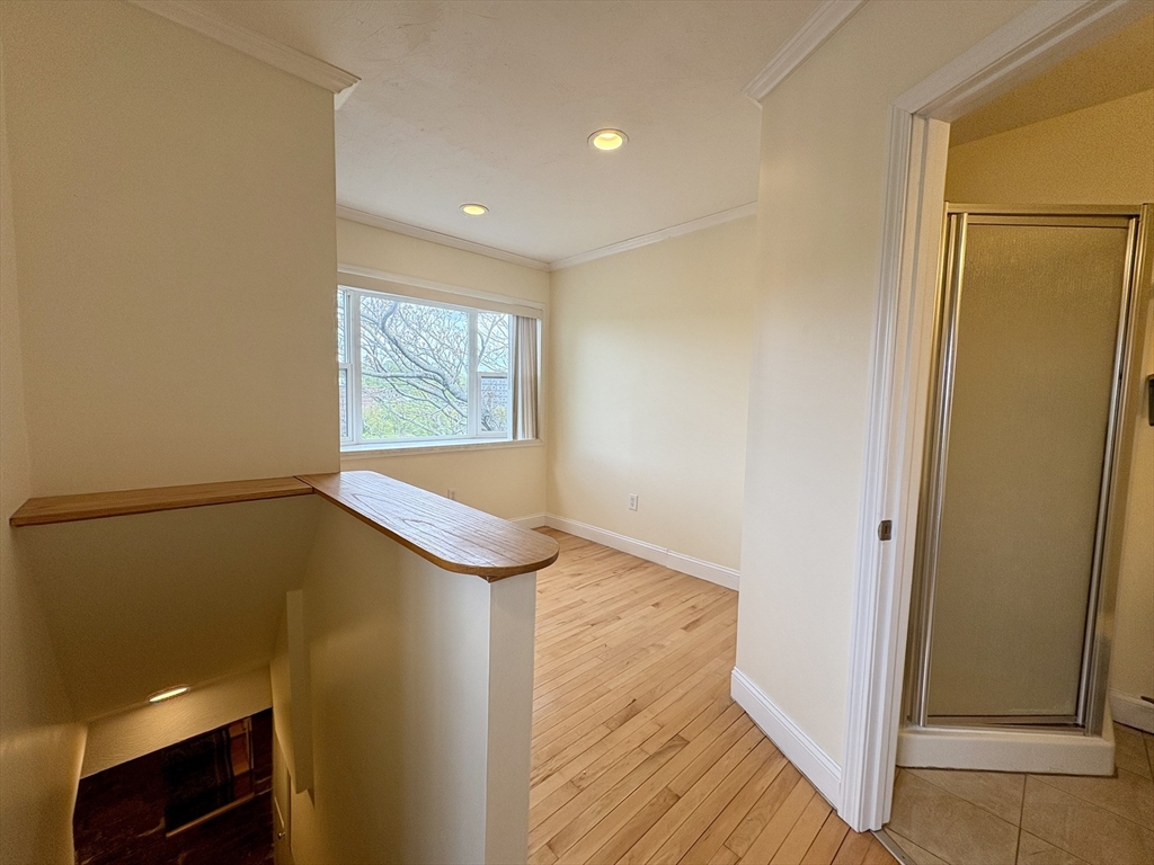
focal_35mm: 14
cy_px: 432
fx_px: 467
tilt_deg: -3.4
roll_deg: -0.5
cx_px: 577
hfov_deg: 102.1
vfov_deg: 85.7
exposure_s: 1/236
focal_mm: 2.22
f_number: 2.2
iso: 80
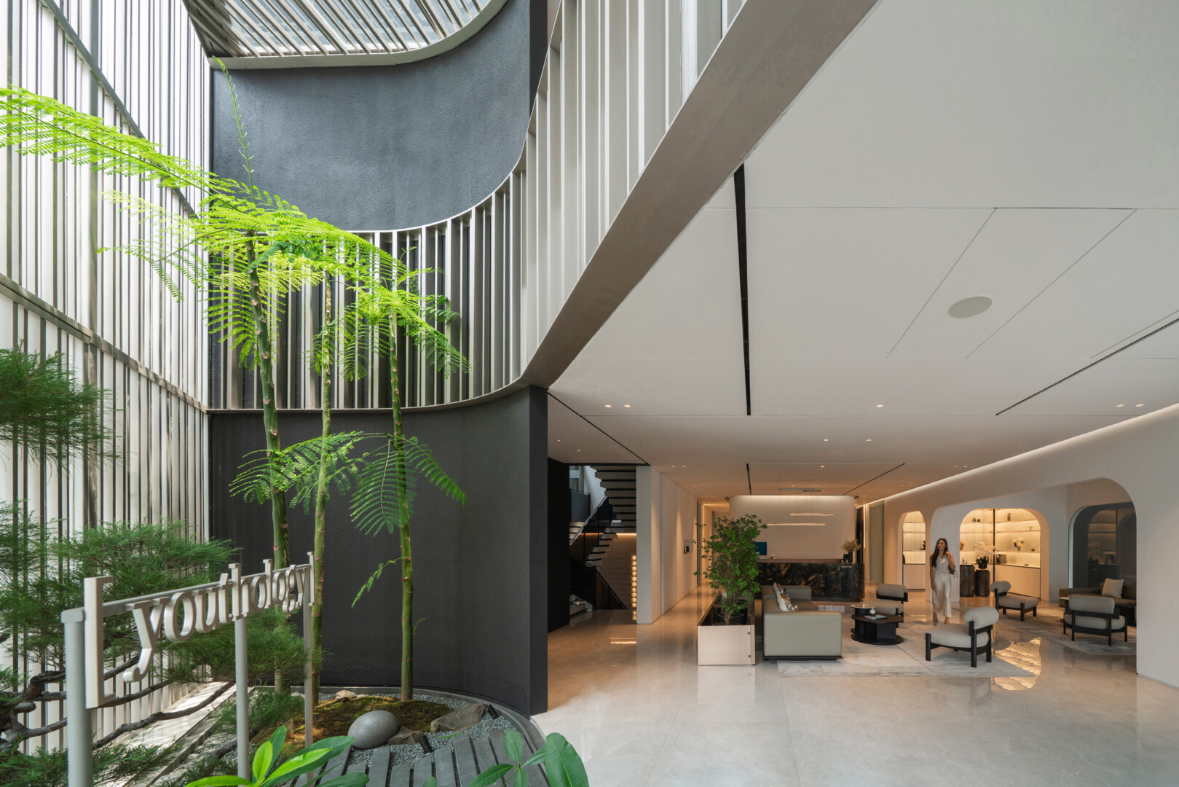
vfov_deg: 90.0
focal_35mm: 12
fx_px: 393
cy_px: 394
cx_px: 590
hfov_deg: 112.6
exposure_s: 1/20
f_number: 8
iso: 320
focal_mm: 12
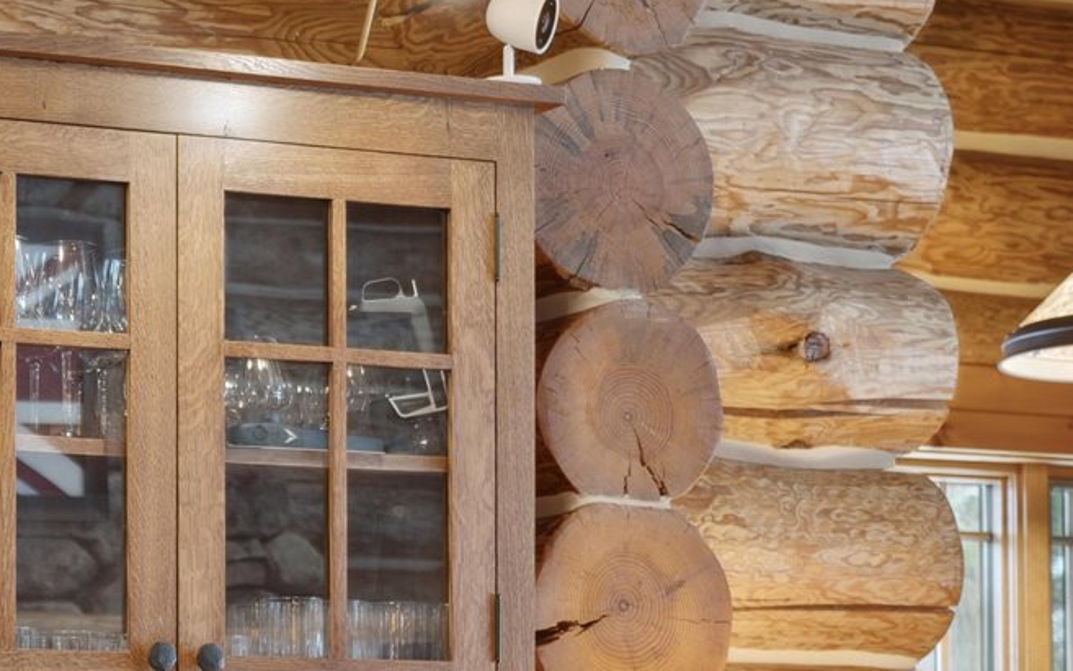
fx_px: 3656
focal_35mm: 125
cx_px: -163
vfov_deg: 10.3
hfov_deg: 16.1
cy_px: 880
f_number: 4
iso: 250
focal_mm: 35
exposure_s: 1/5
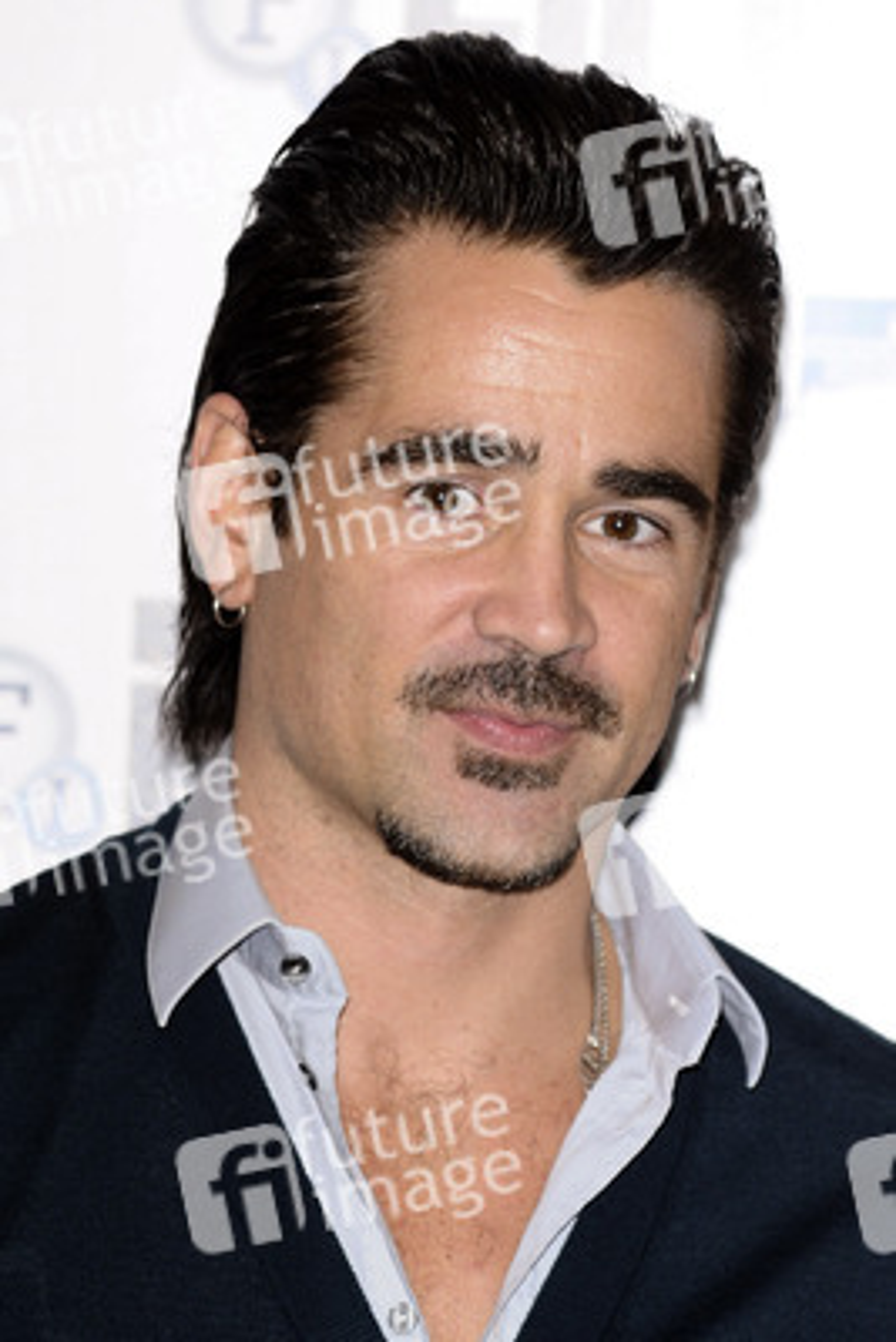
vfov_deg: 7.4
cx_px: 448
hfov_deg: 5.0
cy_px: 671
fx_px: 10350
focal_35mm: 278
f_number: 4.5
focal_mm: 185
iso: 320
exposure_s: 1/200
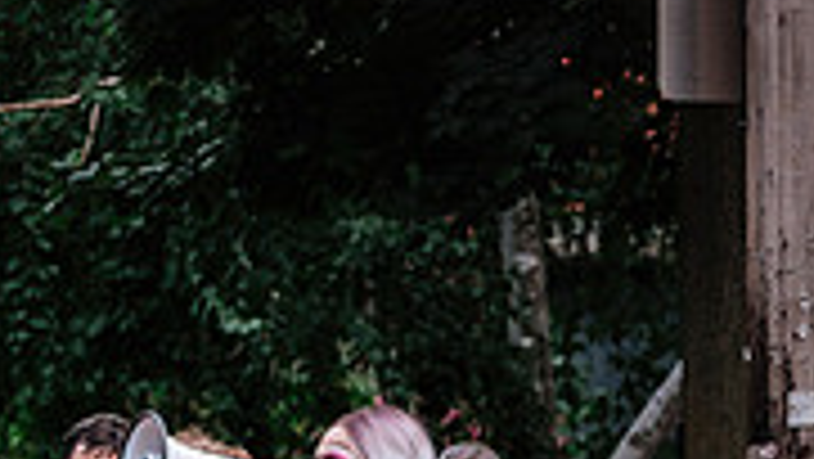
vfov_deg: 2.9
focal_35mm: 424
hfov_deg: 5.1
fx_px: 9156
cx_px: -90
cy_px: 835
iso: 400
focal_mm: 83.8
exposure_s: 1/200
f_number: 2.8
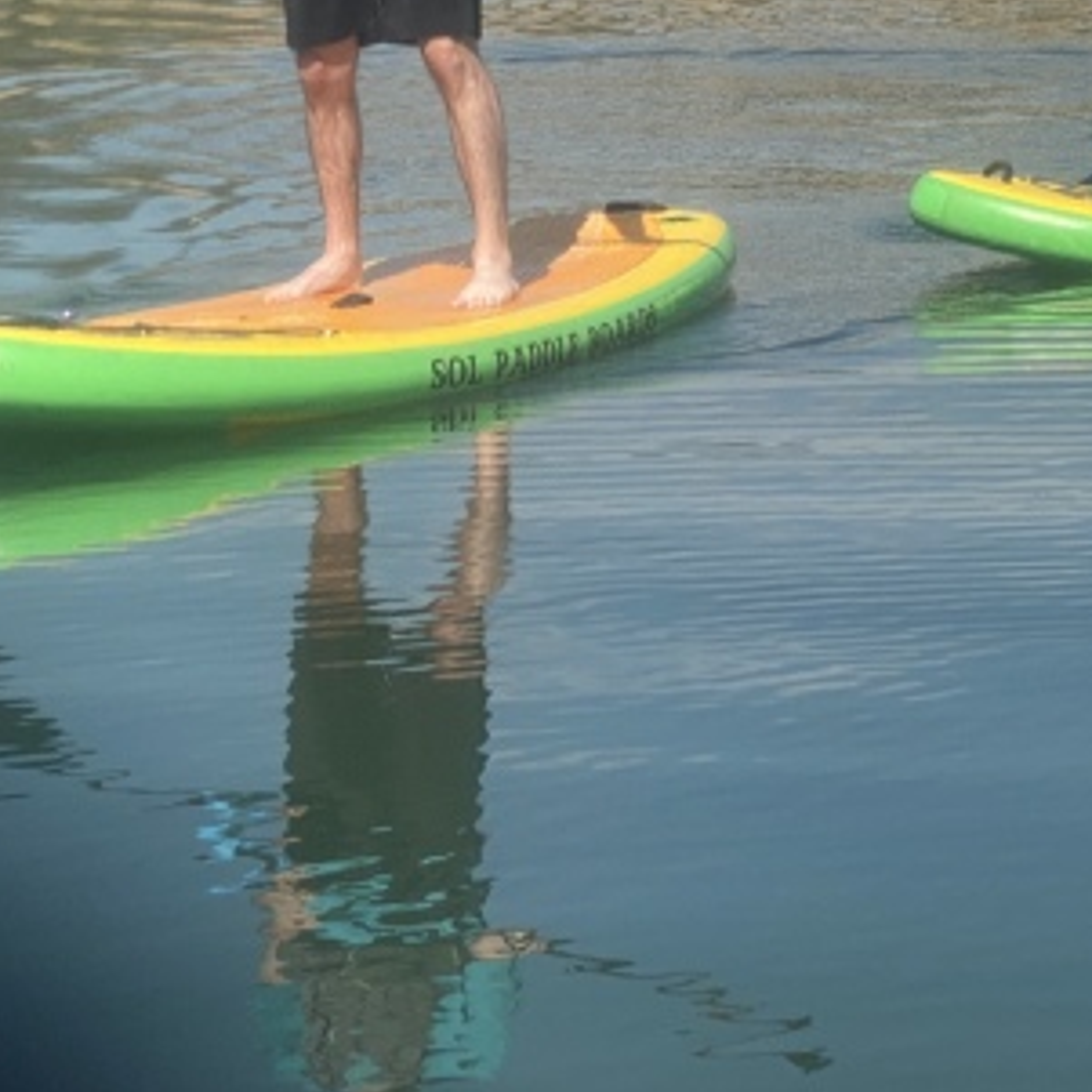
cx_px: 1059
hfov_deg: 14.1
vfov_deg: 14.2
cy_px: 243
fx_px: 4354
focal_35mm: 122
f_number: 2
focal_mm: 6
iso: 20
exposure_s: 1/1261
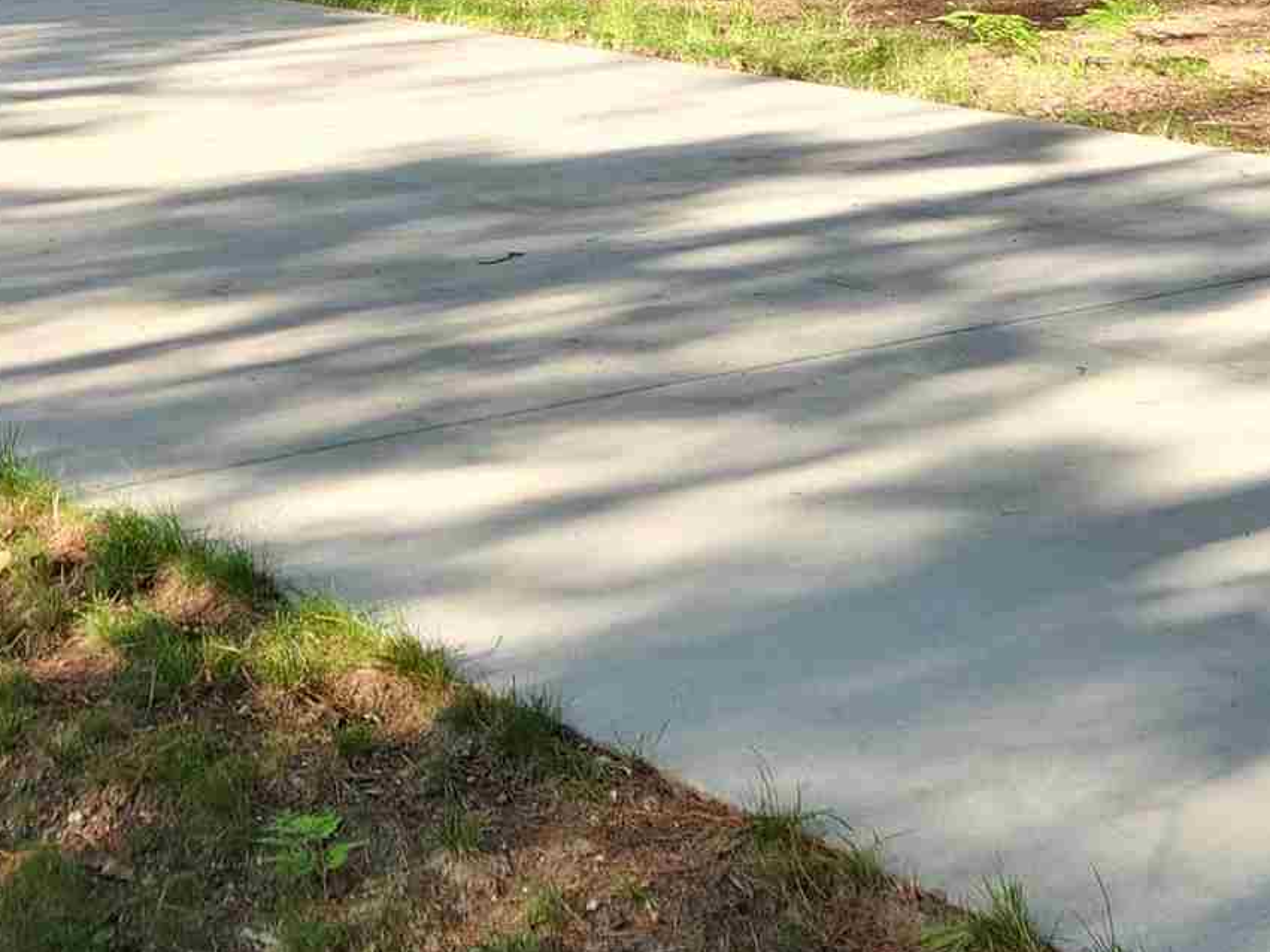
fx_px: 3045
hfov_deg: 23.5
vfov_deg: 16.7
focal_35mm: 83
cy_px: -319
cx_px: 515
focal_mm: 5.4
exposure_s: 1/180
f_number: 1.8
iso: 25
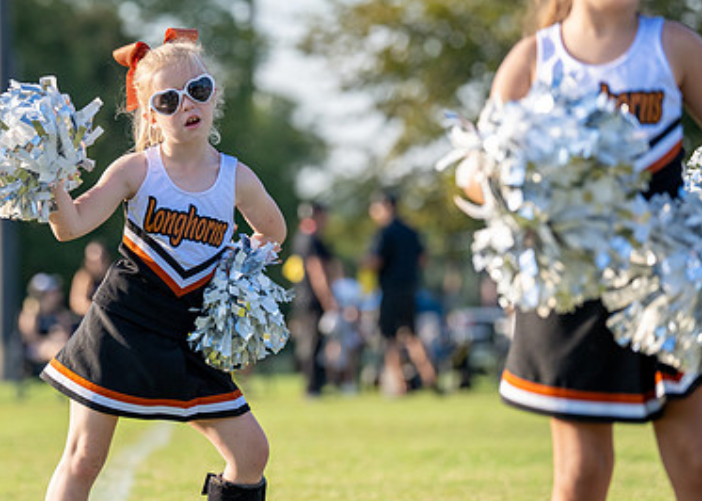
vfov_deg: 6.3
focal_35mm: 230
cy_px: 218
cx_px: 189
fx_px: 4583
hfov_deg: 8.7
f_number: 2.8
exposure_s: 1/3200
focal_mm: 128
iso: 320
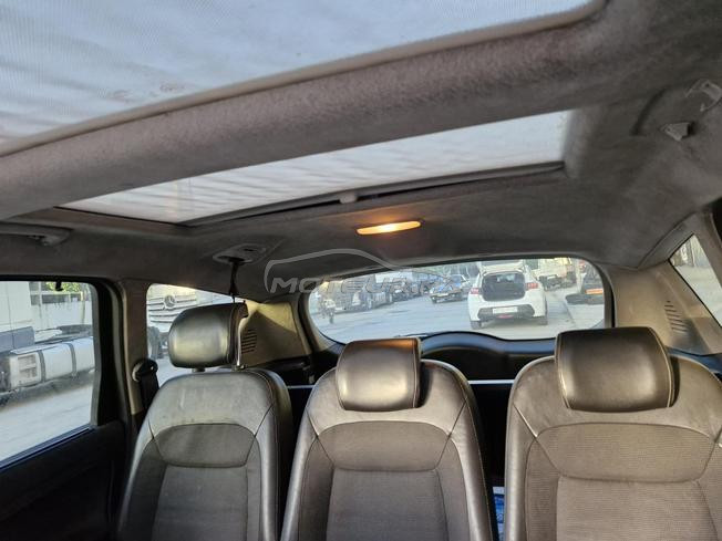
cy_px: 270
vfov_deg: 58.9
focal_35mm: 23
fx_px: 480
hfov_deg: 73.9
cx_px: 361
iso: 800
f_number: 1.8
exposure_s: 1/100
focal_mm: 5.54
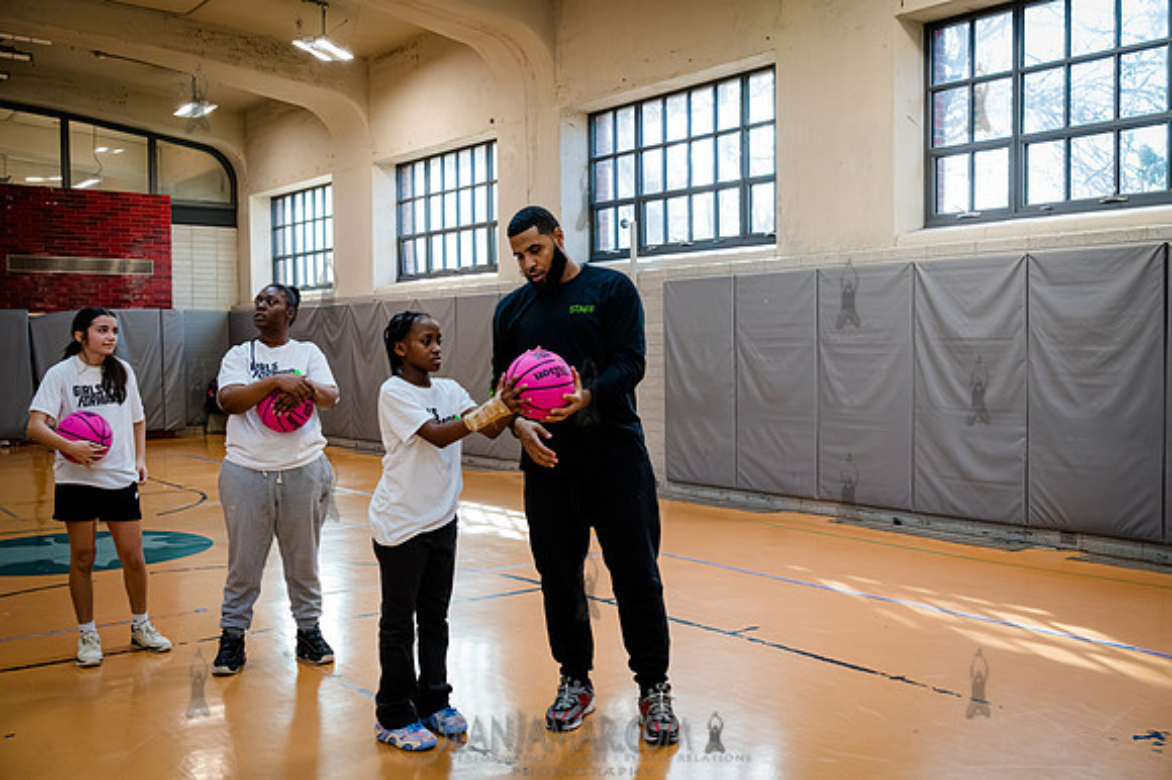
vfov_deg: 37.8
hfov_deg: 54.5
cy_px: 390
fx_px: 1139
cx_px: 586
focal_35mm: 35
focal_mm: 35
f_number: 4.5
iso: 8000
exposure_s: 1/1000
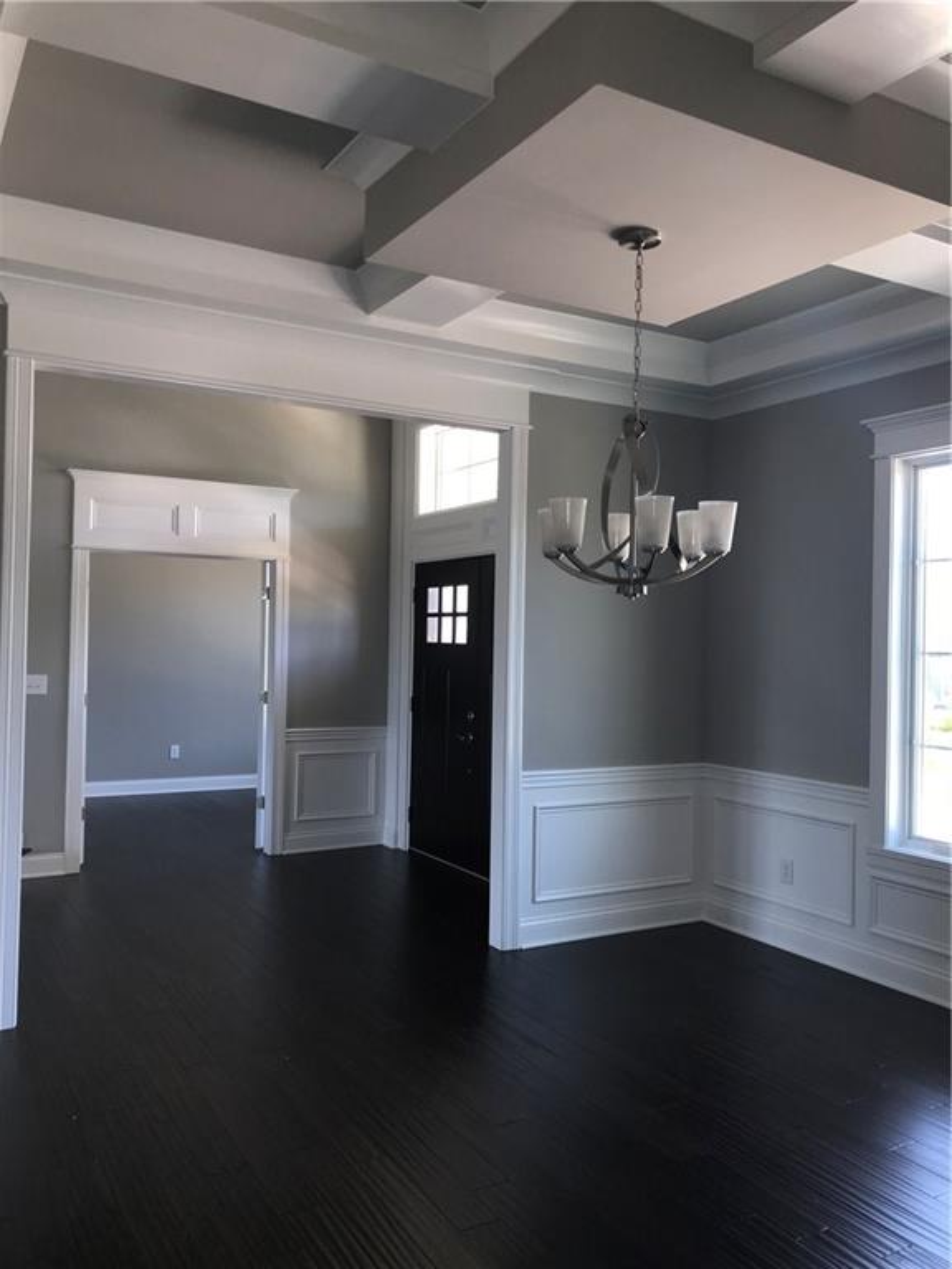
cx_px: 476
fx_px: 1027
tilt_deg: +0.4
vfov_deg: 63.4
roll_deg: -1.2
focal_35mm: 28
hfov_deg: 49.7
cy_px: 634
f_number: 1.8
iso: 20
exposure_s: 1/35
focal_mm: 3.99
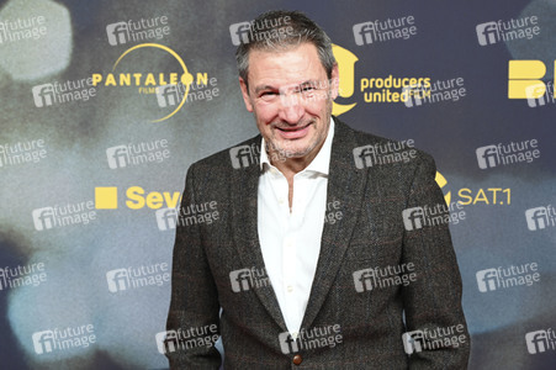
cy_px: 185
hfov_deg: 30.5
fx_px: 1019
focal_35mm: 66
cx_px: 278
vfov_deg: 20.6
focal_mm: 66
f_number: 6
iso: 1000
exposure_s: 1/160
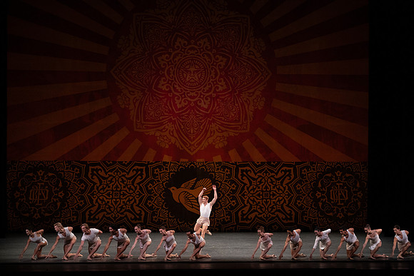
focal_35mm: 100
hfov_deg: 20.4
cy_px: 138
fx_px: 1150
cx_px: 207
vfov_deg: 13.7
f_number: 10
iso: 5000
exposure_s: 1/400
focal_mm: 100
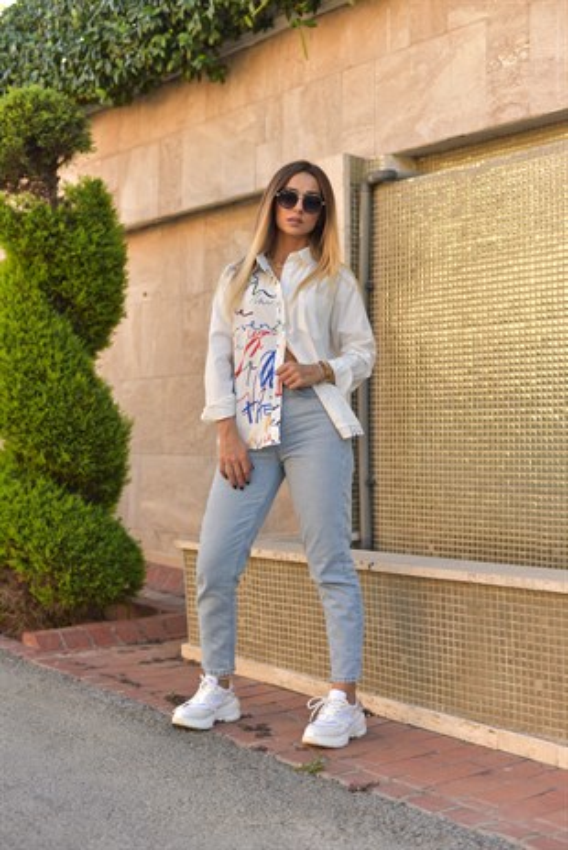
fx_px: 1181
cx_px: 284
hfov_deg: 27.0
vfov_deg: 39.6
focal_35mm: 50
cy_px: 425
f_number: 3.2
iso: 1000
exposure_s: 1/2500
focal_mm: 50
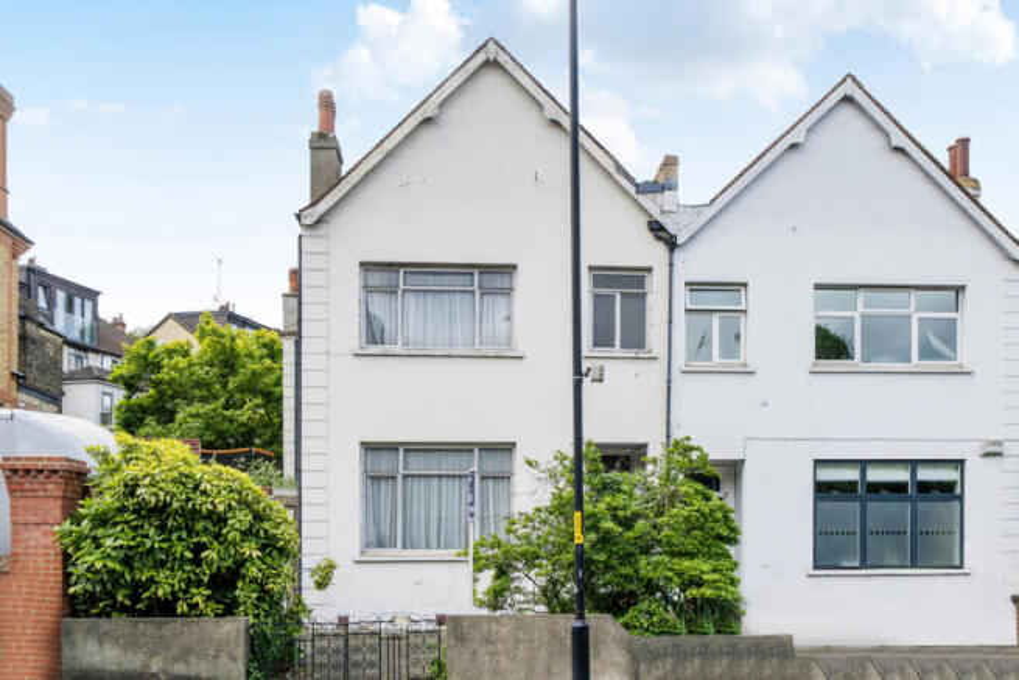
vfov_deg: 40.0
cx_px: 510
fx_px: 934
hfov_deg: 57.2
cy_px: 340
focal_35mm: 33
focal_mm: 22
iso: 400
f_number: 8
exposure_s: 1/500
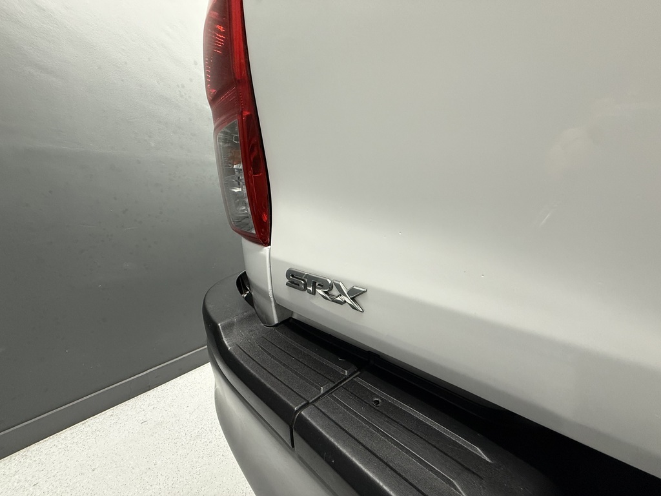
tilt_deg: -11.5
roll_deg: +1.0
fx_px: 267
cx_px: 330
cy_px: 248
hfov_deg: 102.1
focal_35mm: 14
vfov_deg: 85.7
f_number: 2.2
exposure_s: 1/50
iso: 320
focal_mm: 2.22
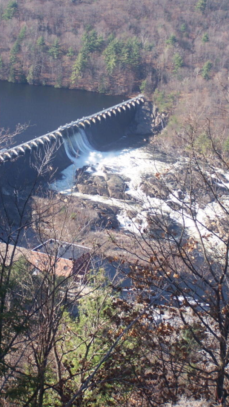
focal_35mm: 108
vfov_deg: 19.8
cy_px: 169
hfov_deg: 11.2
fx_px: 1166
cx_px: 89
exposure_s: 1/320
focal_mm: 13.7
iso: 80
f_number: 3.2
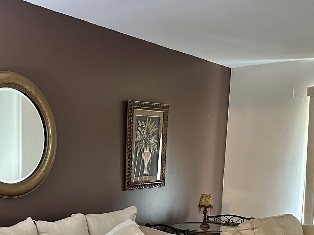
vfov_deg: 25.2
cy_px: 239
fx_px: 499
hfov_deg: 34.7
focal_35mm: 55
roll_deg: -1.5
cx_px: 110
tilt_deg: -8.8
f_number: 1.78
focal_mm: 6.86
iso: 800
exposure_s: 1/40
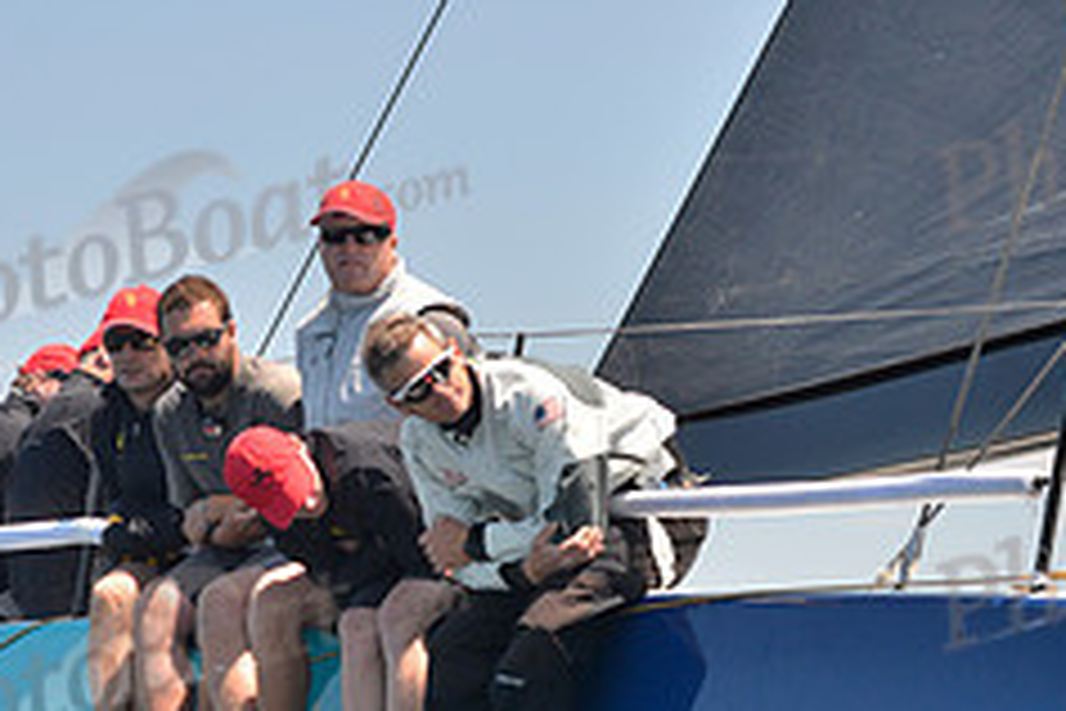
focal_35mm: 245
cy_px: 830
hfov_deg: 8.4
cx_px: 706
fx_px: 7254
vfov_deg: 5.6
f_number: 4
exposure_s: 1/800
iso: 400
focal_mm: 100
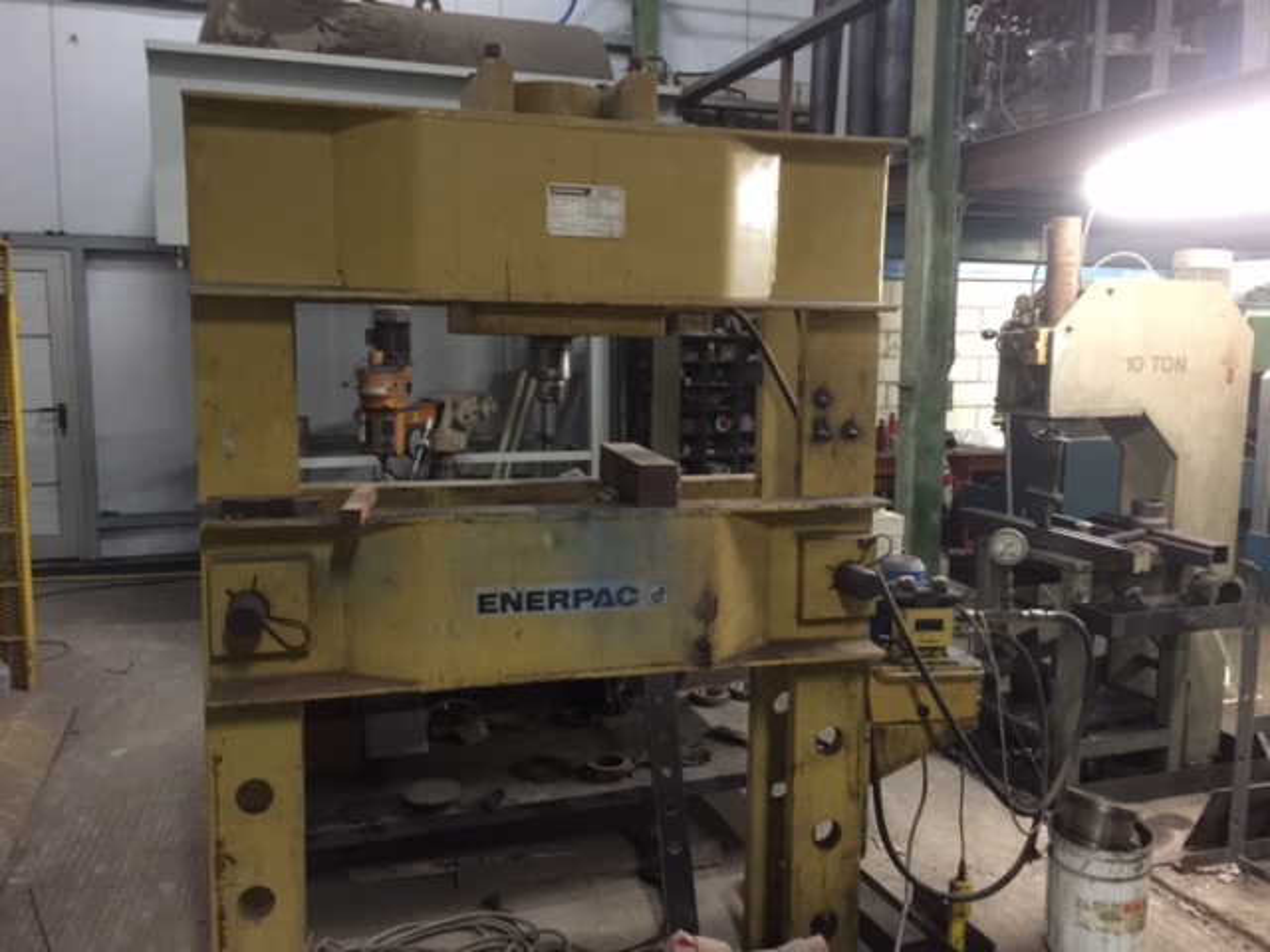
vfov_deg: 48.2
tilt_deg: -9.1
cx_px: 635
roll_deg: -0.5
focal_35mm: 29
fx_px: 1064
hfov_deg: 61.7
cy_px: 476
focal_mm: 4.15
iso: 160
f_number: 2.2
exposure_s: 1/8
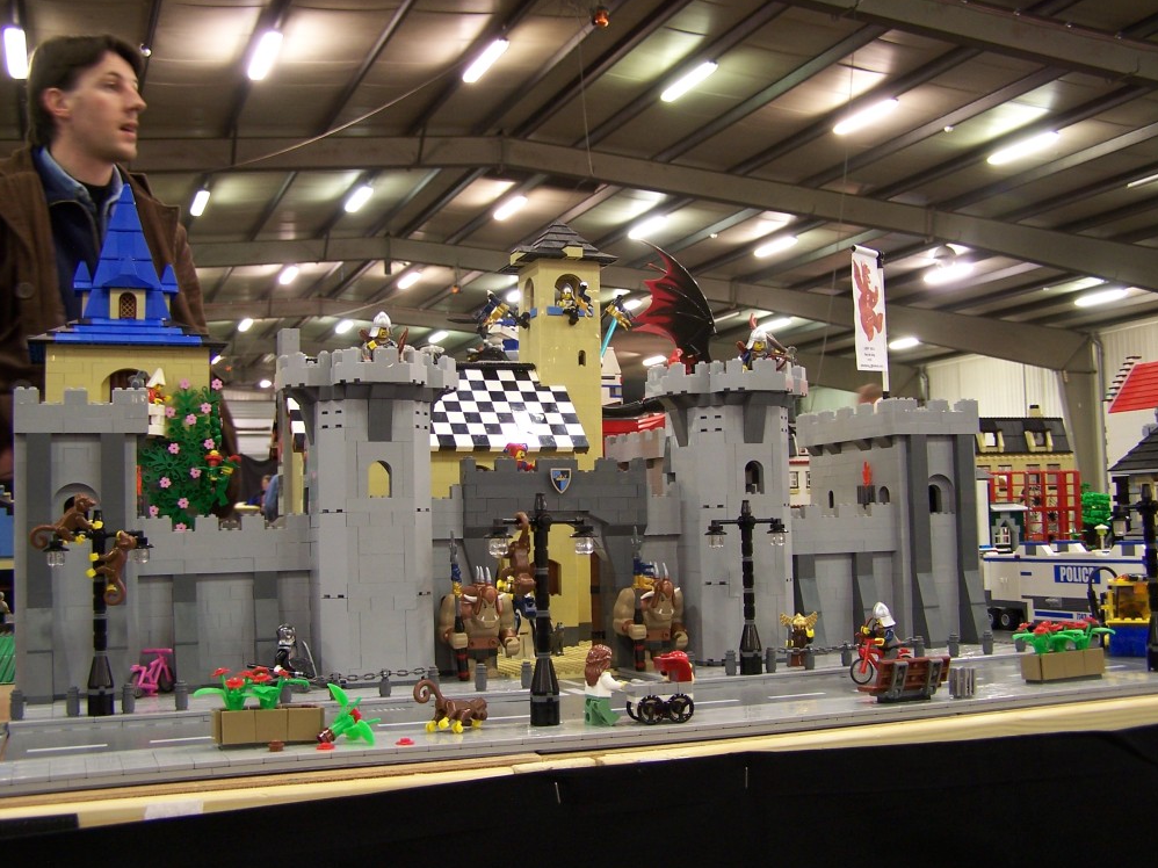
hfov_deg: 47.9
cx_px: 576
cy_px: 434
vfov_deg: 36.8
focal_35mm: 39
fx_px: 1304
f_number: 2.8
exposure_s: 1/2
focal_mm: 6.3
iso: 80
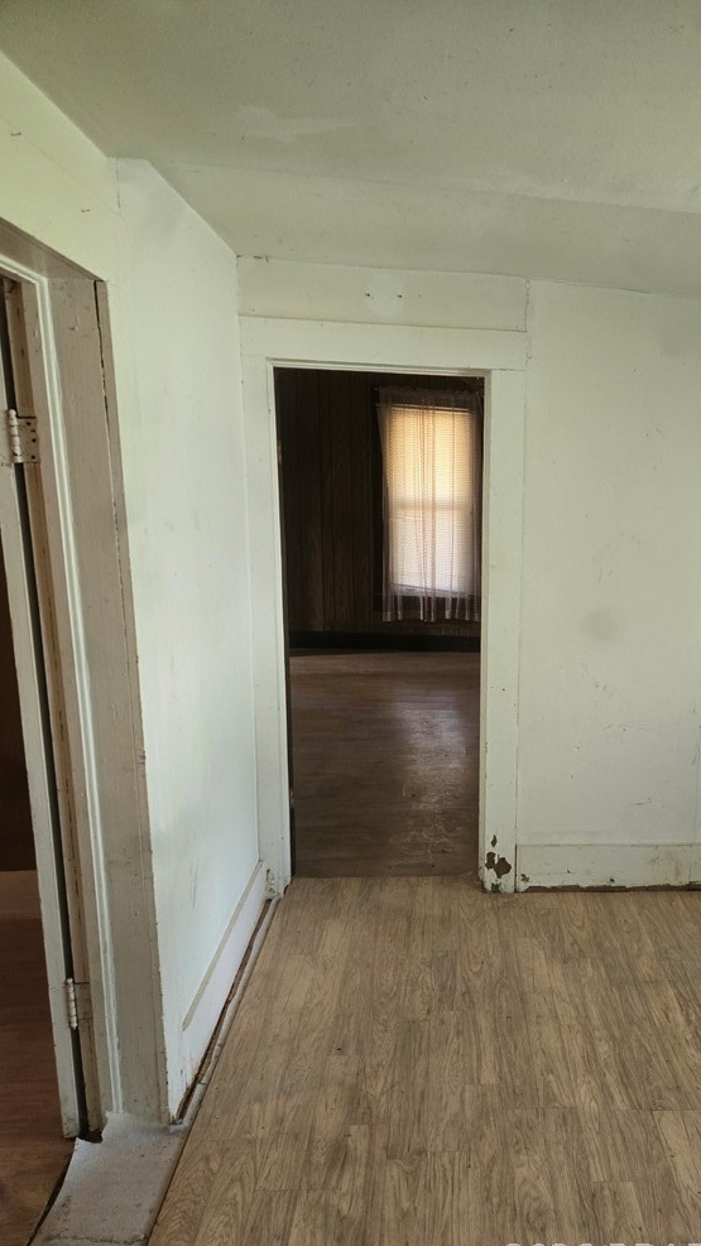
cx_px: 471
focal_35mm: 26
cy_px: 640
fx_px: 859
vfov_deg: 71.9
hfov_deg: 43.7
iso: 500
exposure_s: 1/240
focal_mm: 5.4
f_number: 1.8
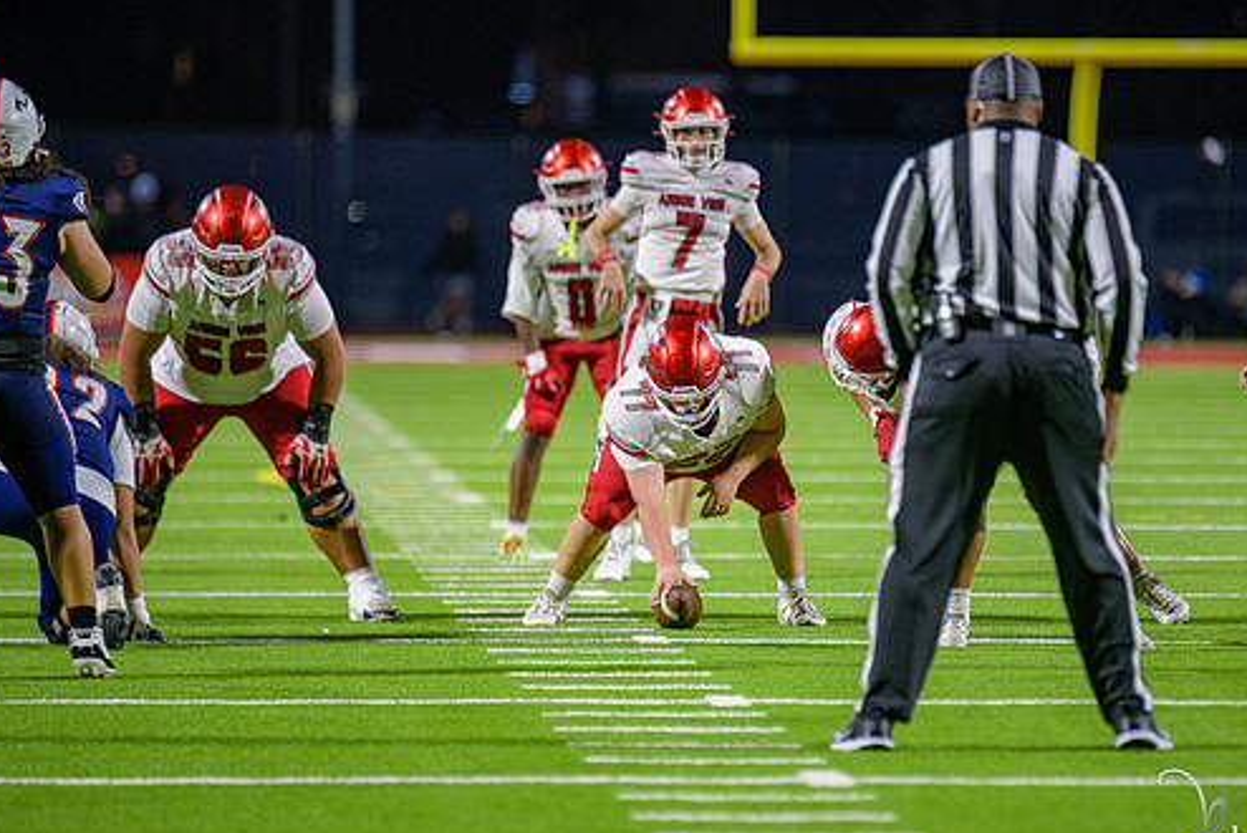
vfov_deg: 3.9
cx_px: 697
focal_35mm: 352
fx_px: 12200
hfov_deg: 5.9
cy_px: 466
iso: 2000
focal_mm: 300
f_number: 2.8
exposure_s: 1/250
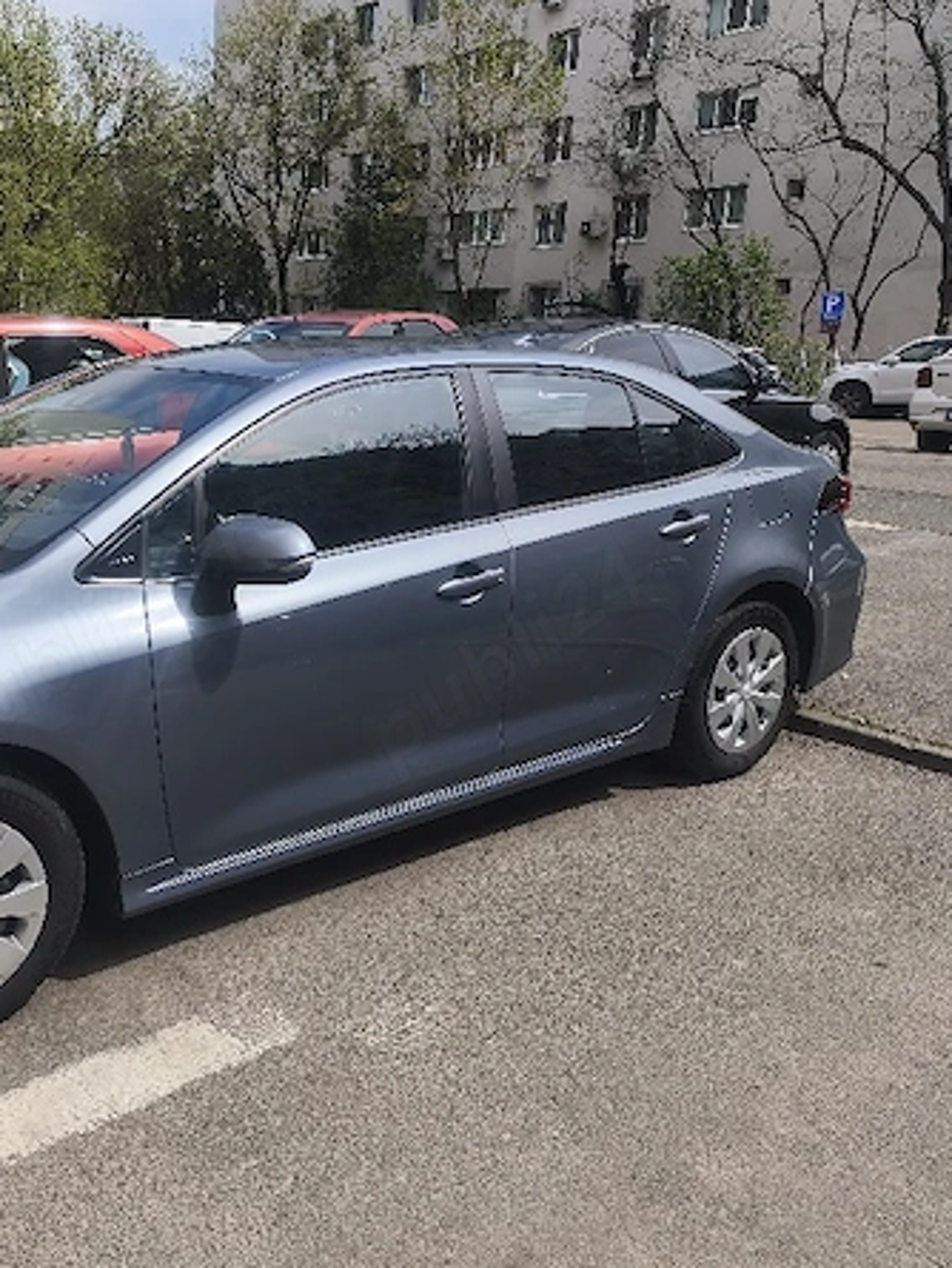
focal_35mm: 31
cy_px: 638
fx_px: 1136
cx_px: 225
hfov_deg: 43.8
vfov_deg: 58.3
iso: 50
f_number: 1.65
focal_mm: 6.14
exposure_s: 1/1111
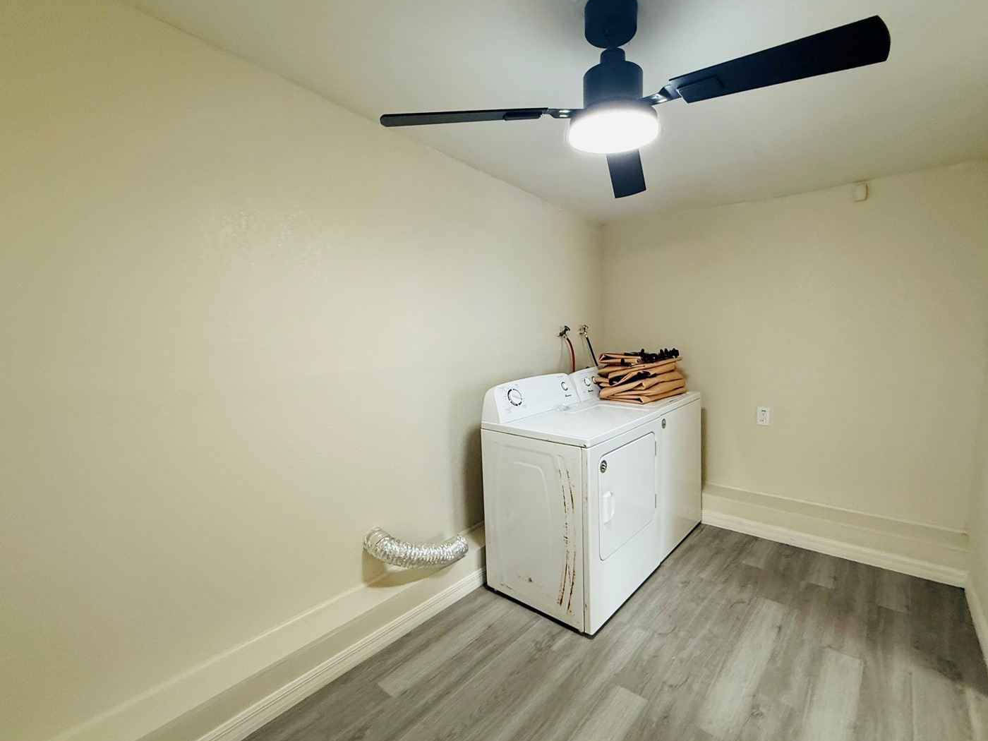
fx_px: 457
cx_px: 542
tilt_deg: -6.3
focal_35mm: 16
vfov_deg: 78.1
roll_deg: -0.3
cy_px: 373
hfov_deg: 94.2
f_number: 2.2
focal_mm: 2.22
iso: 320
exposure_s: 1/120
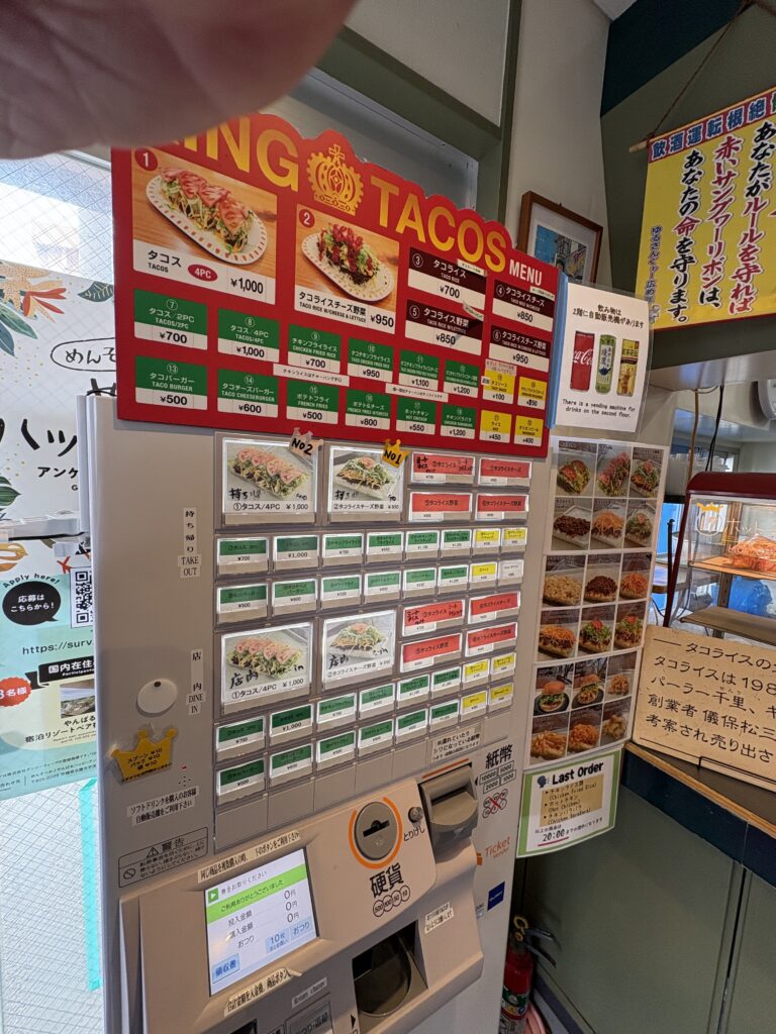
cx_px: 388
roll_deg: -3.0
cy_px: 517
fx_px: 418
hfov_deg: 85.7
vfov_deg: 102.1
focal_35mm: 14
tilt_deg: -6.2
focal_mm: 2.22
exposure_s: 1/99
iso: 80
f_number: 2.2
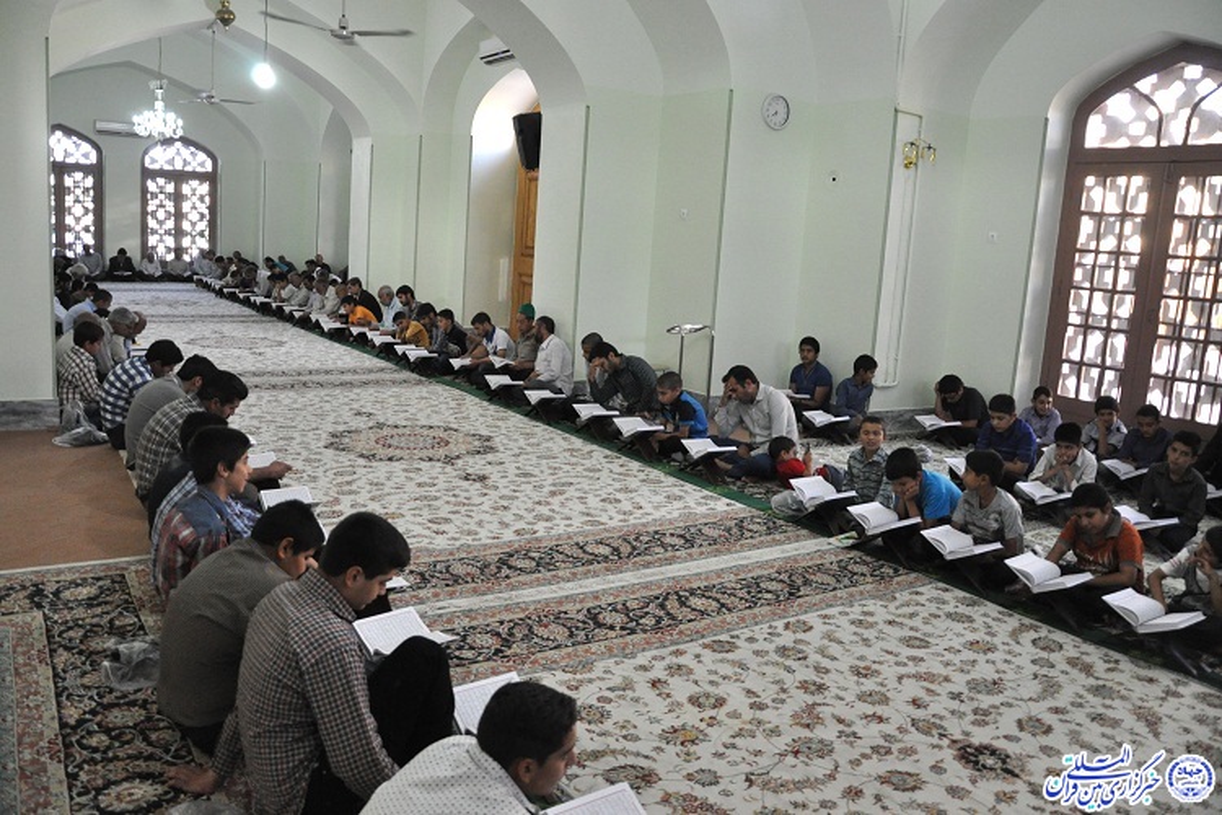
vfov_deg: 47.9
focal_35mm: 27
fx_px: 916
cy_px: 408
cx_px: 611
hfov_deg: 67.4
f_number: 3.5
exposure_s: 1/160
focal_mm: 18
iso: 1600
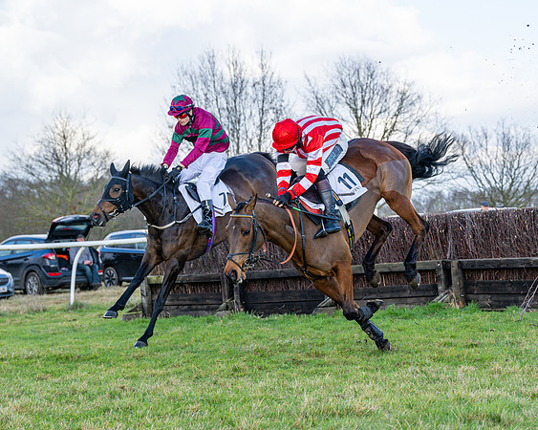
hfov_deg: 18.6
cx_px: 330
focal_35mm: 103
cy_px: 209
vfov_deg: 14.9
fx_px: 1642
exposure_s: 1/2500
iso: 500
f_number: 4
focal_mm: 70
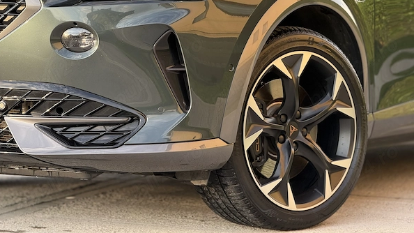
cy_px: 80
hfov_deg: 16.3
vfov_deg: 9.2
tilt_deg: -1.8
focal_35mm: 132
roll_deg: -0.8
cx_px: 206
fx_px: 1449
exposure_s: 1/135
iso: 64
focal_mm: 15.66
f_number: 2.8
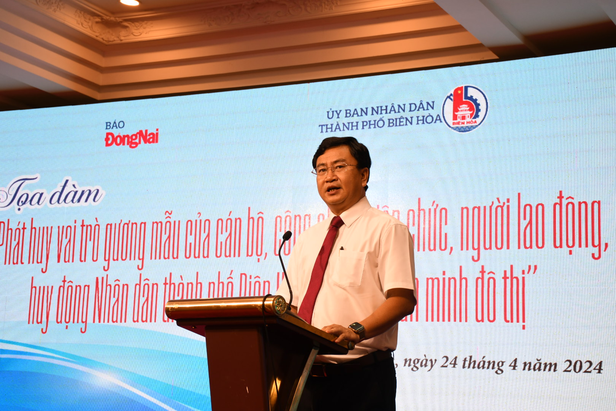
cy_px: 206
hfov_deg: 30.1
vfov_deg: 20.3
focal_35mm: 67
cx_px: 308
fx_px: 1146
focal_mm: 45
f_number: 5.6
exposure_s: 1/80
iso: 500
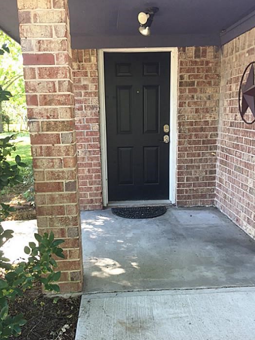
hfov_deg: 44.2
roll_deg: +0.2
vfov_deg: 56.7
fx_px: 314
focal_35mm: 32
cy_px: 186
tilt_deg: -13.7
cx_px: 125
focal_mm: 4.15
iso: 32
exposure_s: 1/60
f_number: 2.2
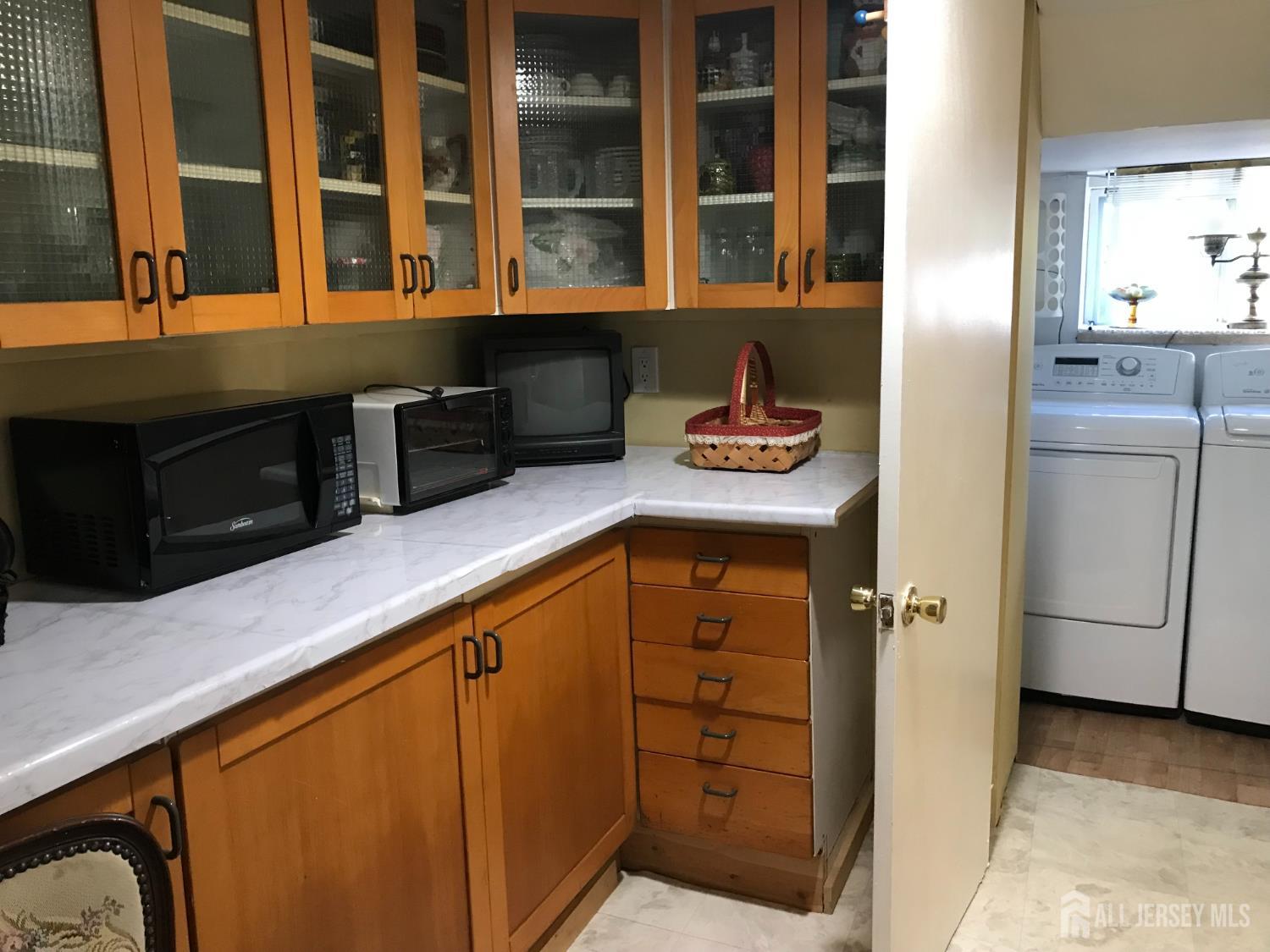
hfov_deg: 63.4
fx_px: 1027
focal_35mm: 28
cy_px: 476
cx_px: 635
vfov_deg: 49.7
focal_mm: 3.99
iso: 64
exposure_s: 1/15
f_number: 1.8
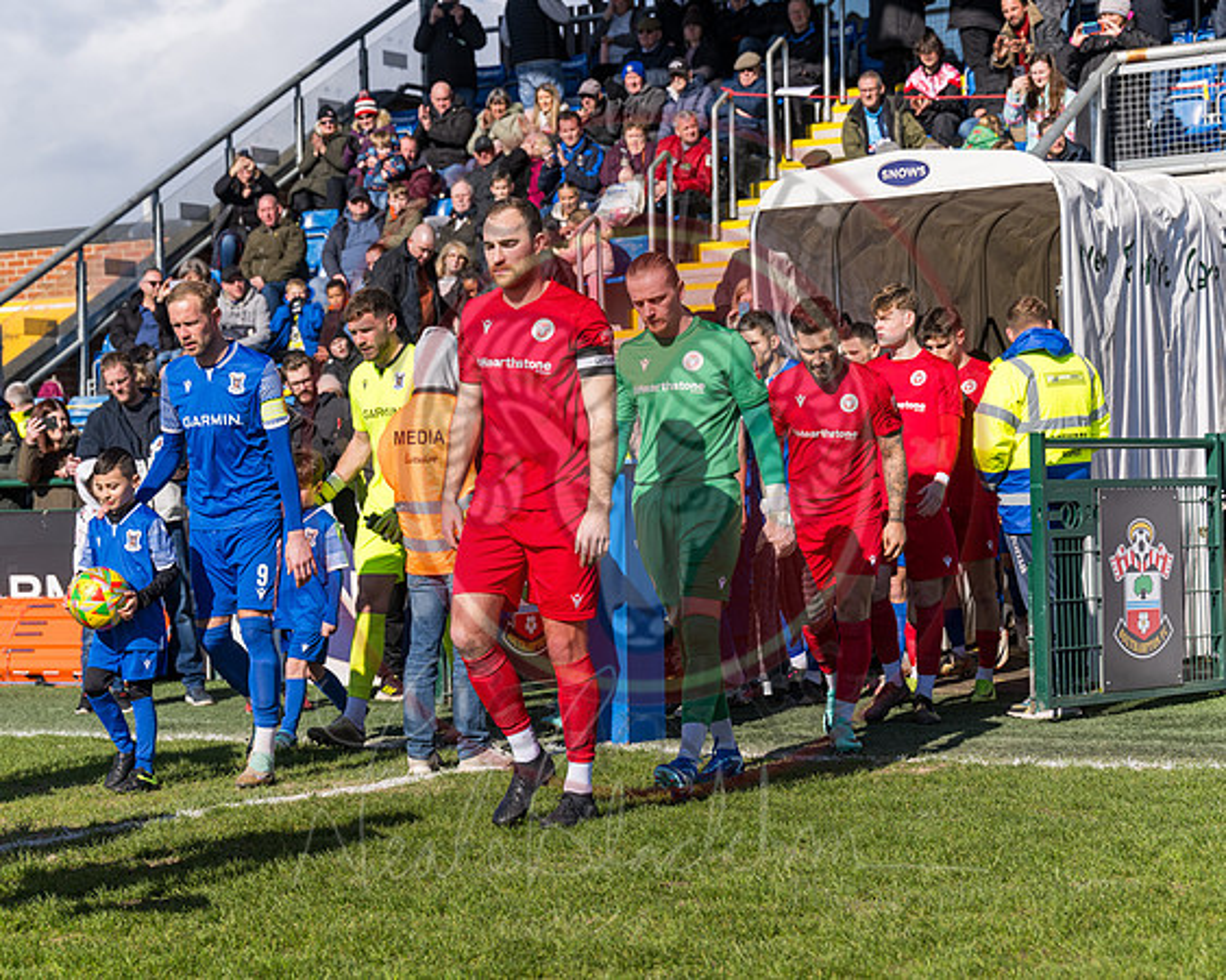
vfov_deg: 19.4
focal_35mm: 79
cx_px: 550
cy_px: 490
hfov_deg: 24.2
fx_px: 2859
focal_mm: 70
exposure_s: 1/1600
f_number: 5
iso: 100
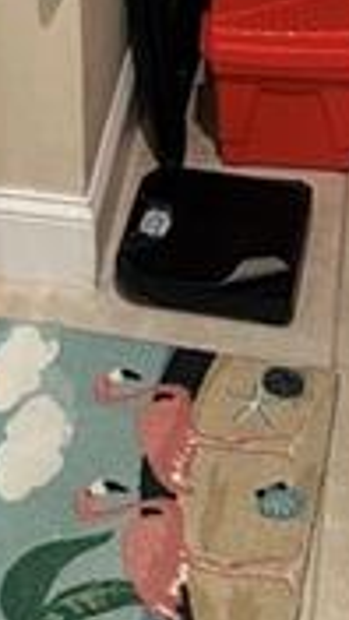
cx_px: 7
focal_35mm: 114
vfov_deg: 16.7
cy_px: -359
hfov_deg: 10.5
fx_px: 1875
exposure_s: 1/60
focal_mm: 6.86
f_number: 1.78
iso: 320
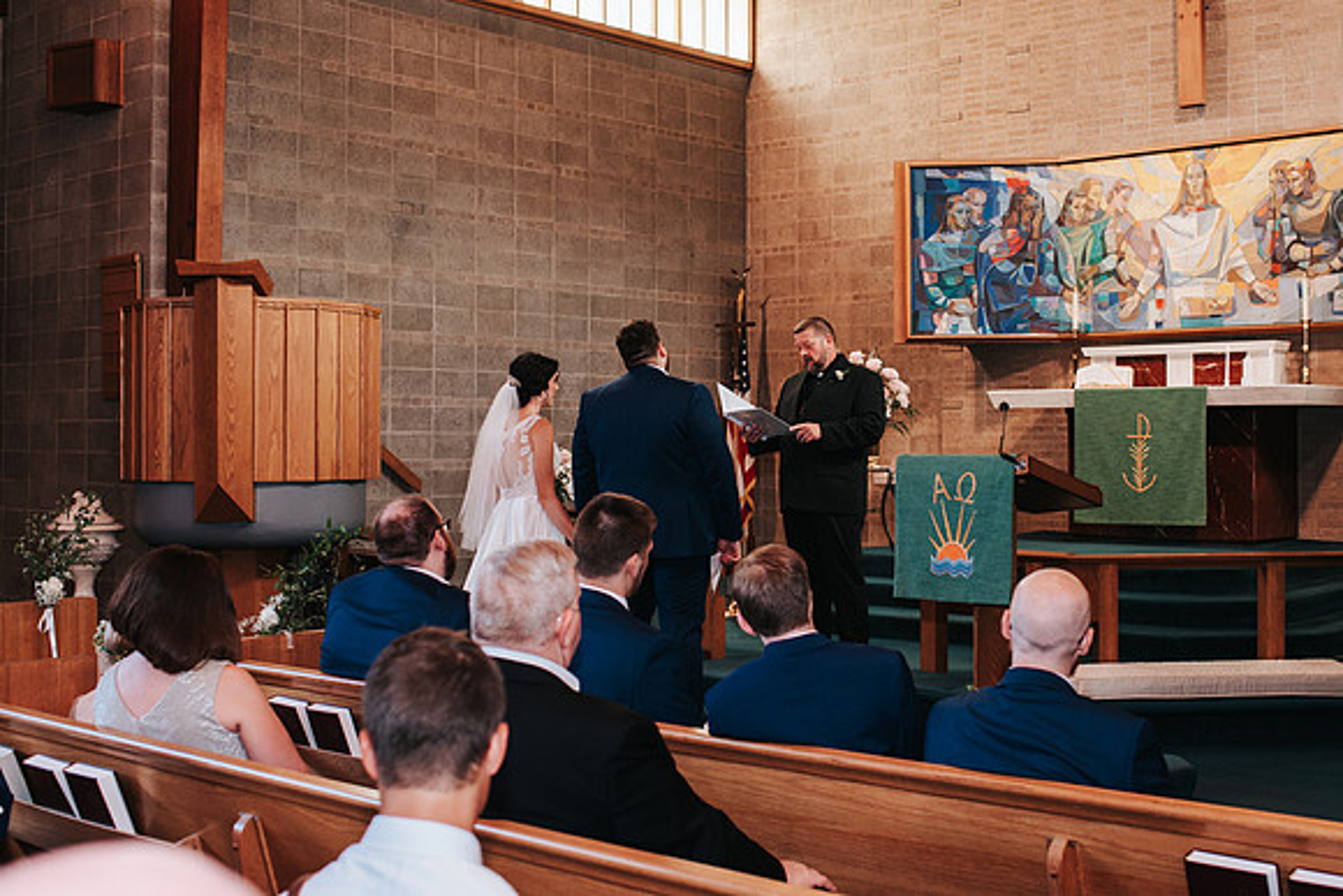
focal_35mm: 45
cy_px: 395
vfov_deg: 29.8
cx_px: 763
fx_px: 1681
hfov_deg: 43.5
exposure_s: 1/125
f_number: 3.2
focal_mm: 35
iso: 800
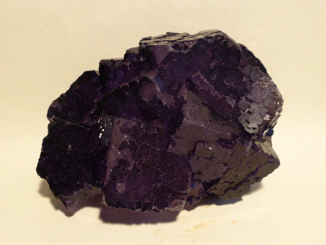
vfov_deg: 36.0
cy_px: 122
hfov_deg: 46.8
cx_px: 163
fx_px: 377
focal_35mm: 40
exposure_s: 1/30
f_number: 3.9
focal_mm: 6.9
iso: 400
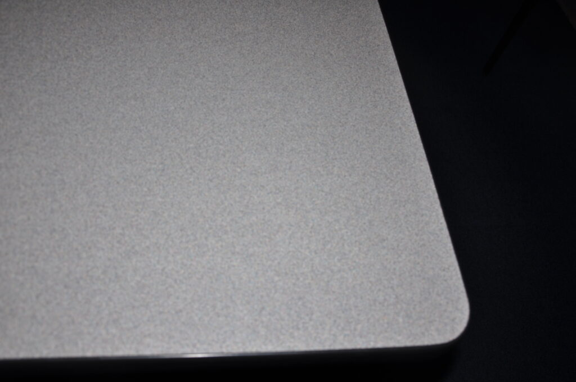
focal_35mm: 32
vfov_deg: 41.6
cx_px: 288
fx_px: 503
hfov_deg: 59.6
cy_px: 191
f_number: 3.8
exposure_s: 1/60
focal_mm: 21
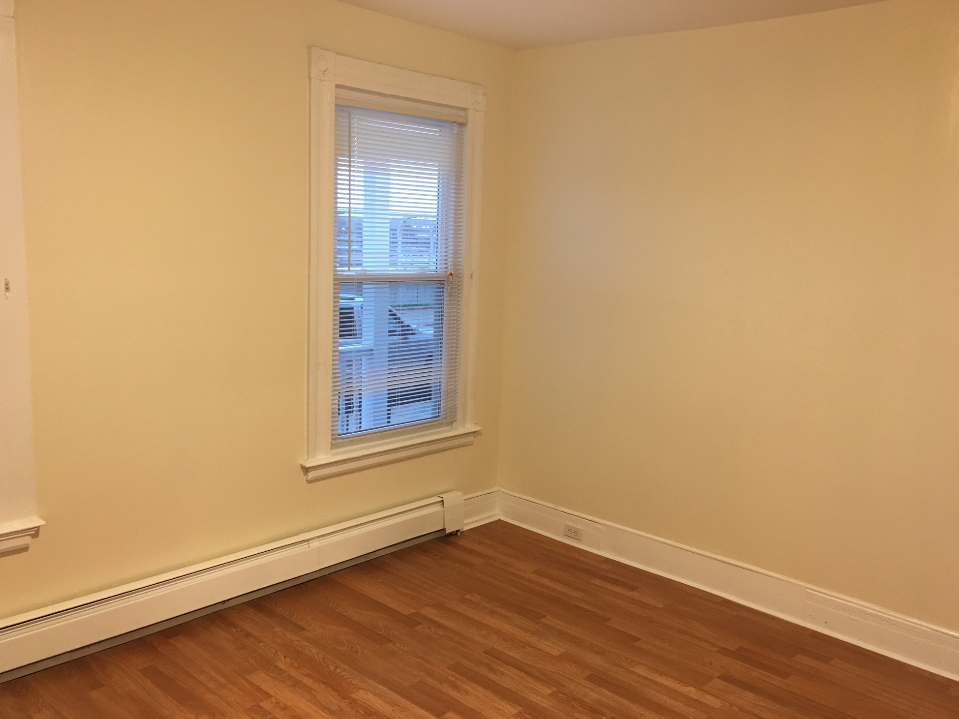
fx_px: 831
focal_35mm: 30
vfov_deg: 46.8
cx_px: 486
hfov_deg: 60.0
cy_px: 357
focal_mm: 4.15
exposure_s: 1/15
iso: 64
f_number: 2.2
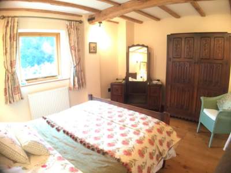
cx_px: 116
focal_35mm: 29
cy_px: 86
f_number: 2.2
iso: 250
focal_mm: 4.15
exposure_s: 1/20
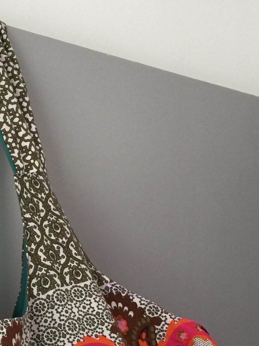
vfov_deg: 23.4
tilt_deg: +4.3
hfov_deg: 17.5
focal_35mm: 81
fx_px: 809
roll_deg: -0.7
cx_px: -34
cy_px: 322
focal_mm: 4.15
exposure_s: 1/33
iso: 32
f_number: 2.2
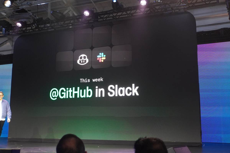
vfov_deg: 29.8
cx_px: 115
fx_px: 288
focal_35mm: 45
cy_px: 76
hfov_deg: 43.5
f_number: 4
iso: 2500
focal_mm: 30.1
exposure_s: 1/50
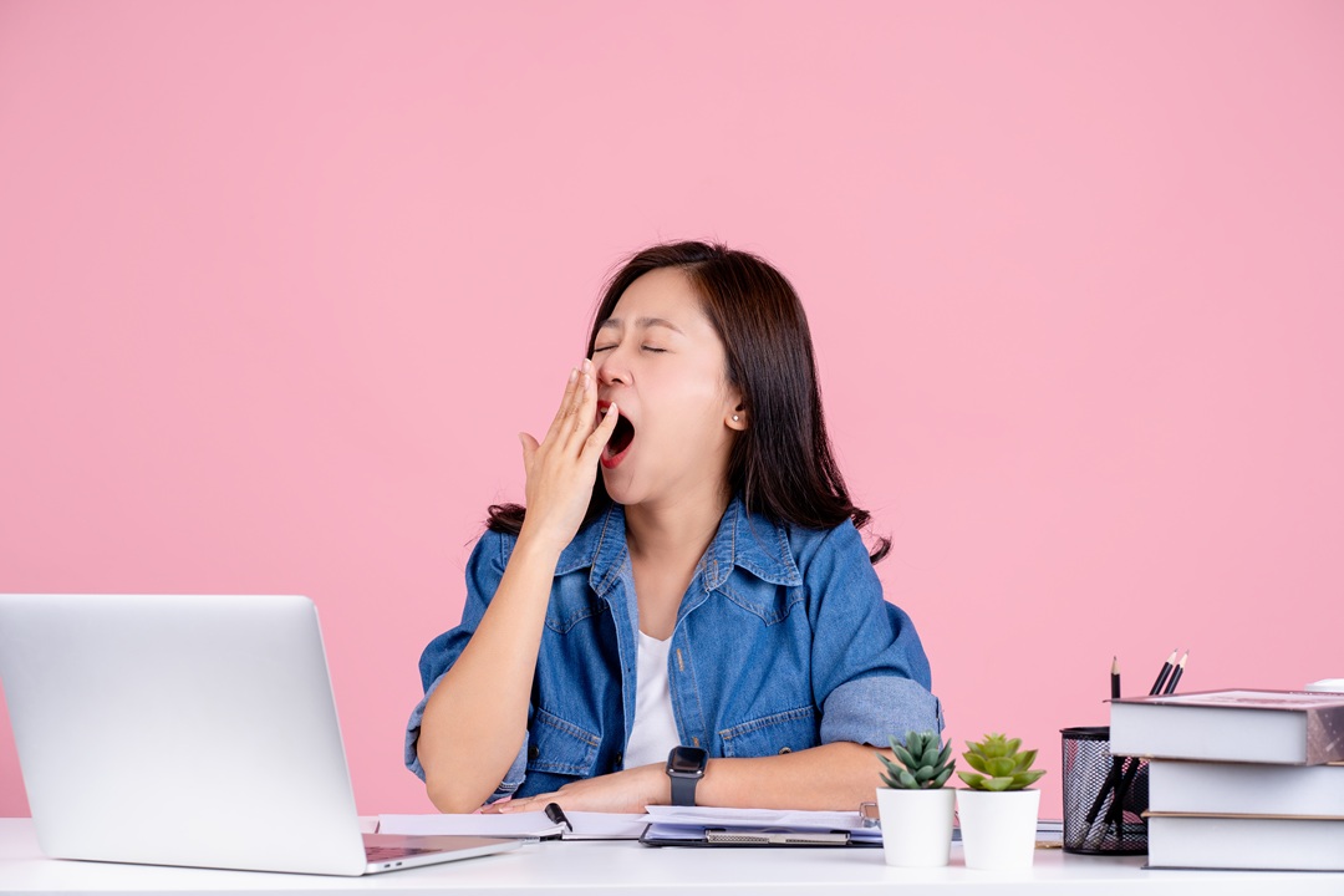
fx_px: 3173
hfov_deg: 23.9
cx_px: 672
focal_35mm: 85
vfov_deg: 16.1
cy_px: 448
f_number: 7.1
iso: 100
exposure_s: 1/125
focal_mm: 85
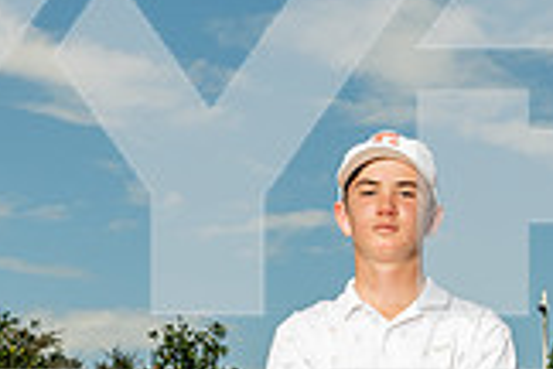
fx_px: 1582
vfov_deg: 12.4
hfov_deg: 19.8
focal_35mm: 103
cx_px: 341
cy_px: 623
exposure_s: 1/250
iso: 100
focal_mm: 24
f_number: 8
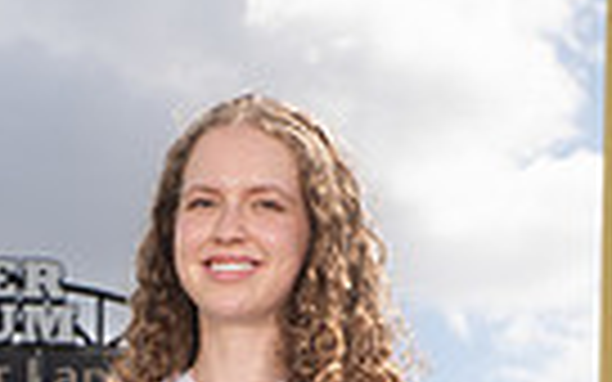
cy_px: 966
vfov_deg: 7.5
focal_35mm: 162
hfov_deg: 12.8
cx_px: 86
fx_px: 2702
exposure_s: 1/400
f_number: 7.1
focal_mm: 48
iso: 125
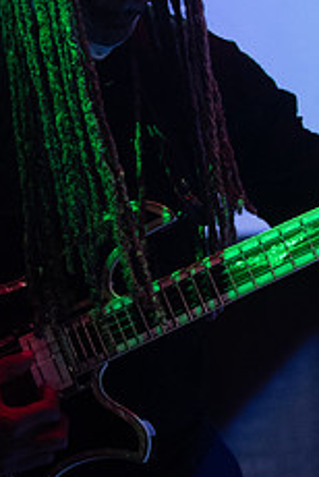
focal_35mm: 205
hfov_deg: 6.7
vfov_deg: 10.0
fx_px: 2716
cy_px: 141
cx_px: 39
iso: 3200
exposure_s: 1/200
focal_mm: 70
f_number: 2.8
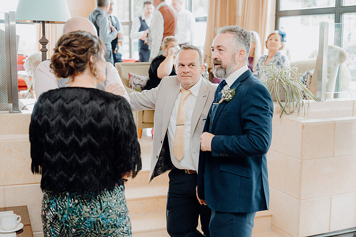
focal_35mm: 52
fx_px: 514
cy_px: 118
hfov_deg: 38.2
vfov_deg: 26.0
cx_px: 178
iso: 1250
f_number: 2.8
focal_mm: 52
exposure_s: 1/200
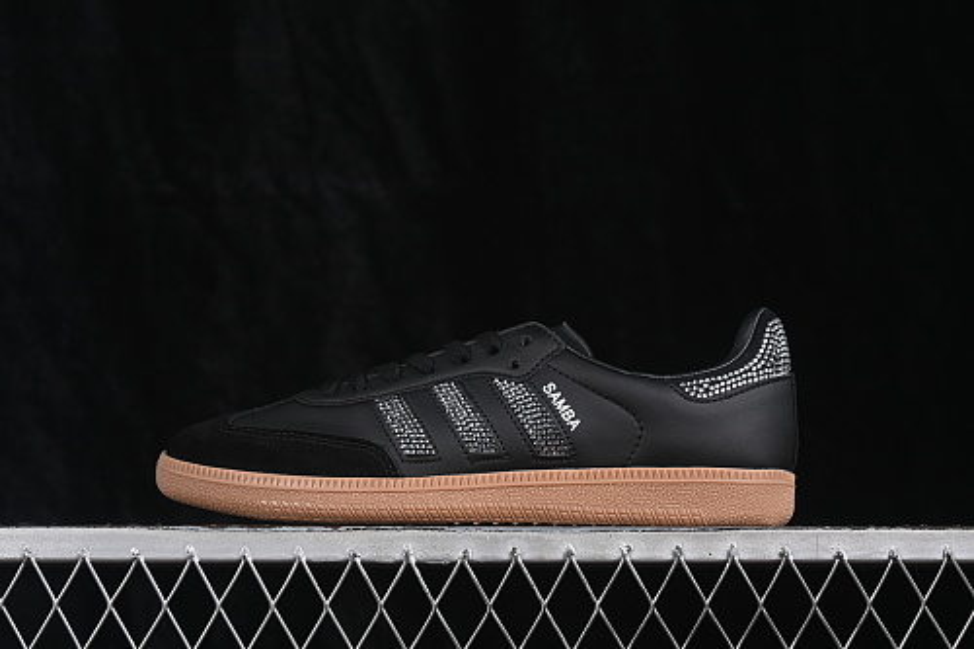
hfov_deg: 27.0
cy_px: 324
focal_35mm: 75
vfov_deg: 18.2
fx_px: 2028
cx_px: 487
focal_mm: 50
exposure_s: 1/60
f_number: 6.3
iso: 160
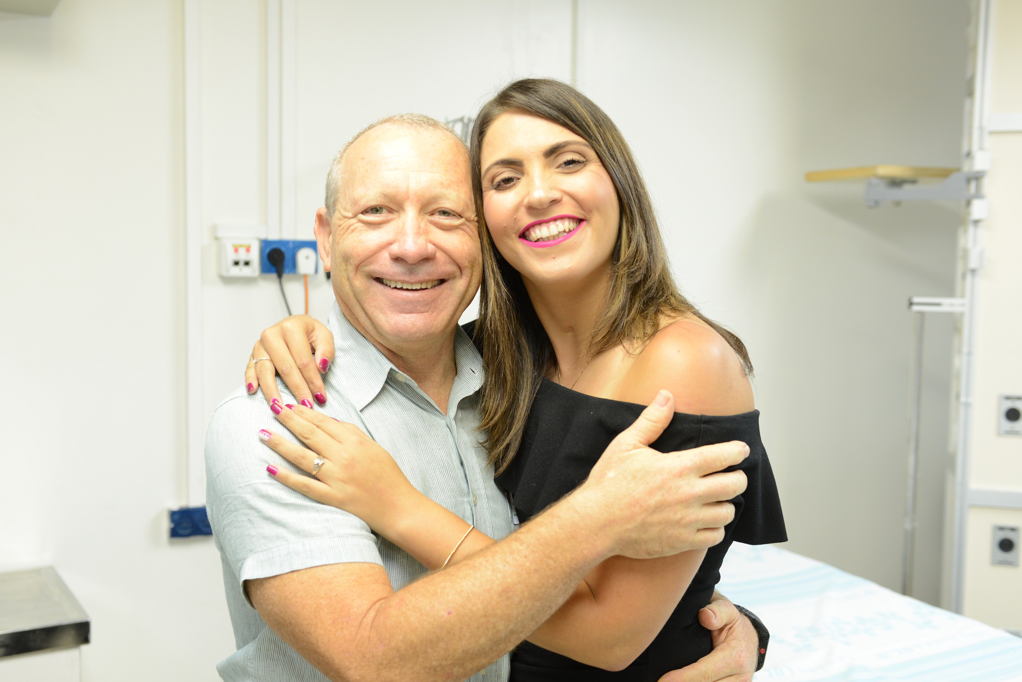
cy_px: 358
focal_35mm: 40
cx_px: 506
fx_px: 1136
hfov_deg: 48.4
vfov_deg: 33.4
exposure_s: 1/125
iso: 1000
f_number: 3.5
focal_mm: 35
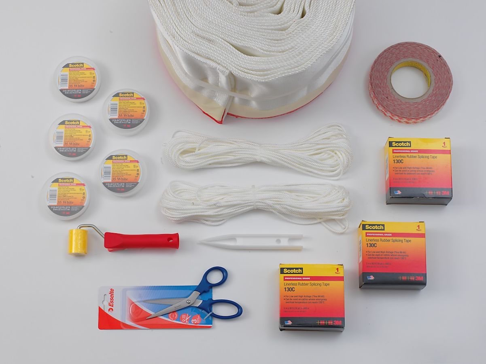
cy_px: 182
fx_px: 884
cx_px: 243
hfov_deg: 30.7
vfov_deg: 23.3
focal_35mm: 63
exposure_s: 1/125
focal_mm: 80
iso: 100
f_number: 16
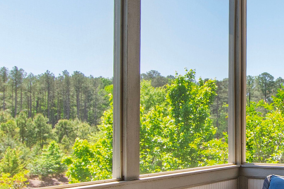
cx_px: 273
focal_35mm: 61
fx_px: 481
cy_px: 127
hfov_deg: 30.9
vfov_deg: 22.2
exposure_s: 1/80
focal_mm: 10
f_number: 8
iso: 100
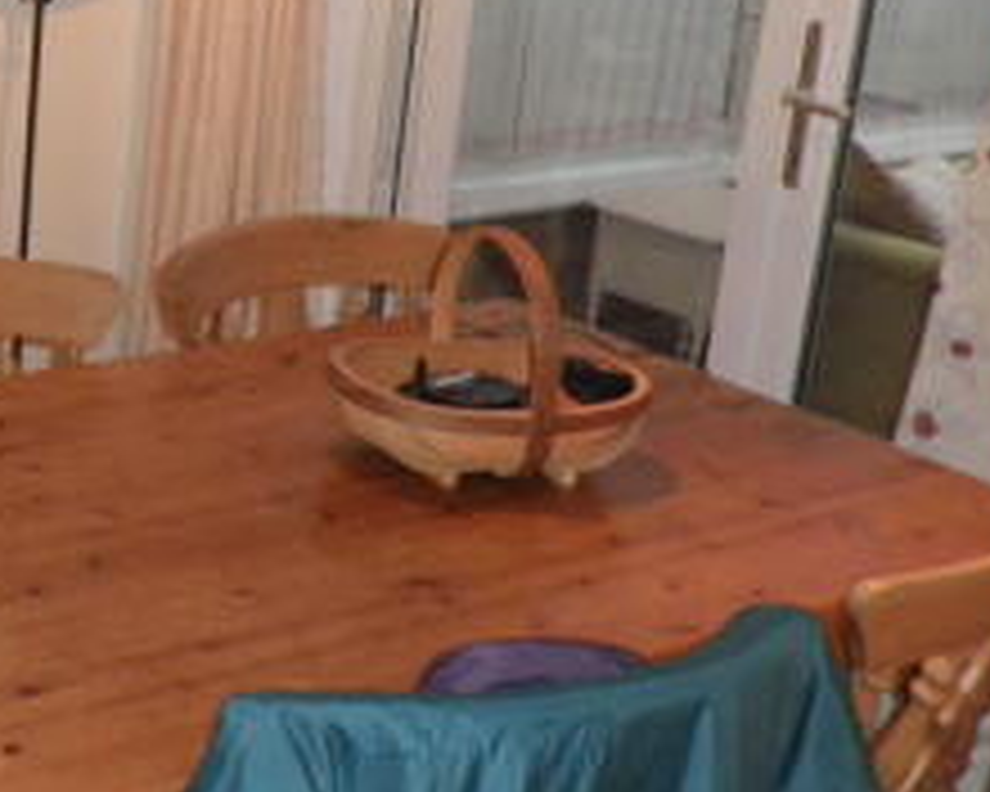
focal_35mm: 62
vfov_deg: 24.2
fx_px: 1817
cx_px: -160
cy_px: 164
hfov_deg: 27.3
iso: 160
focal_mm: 4.3
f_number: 3.3
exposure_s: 1/30
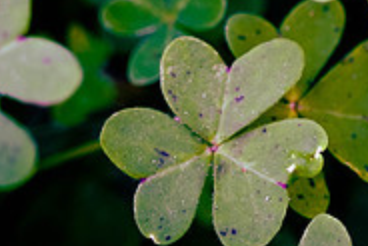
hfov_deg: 8.8
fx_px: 2384
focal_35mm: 233
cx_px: 397
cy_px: -112
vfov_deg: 5.9
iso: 400
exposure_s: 1/60
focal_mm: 46.6
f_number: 4
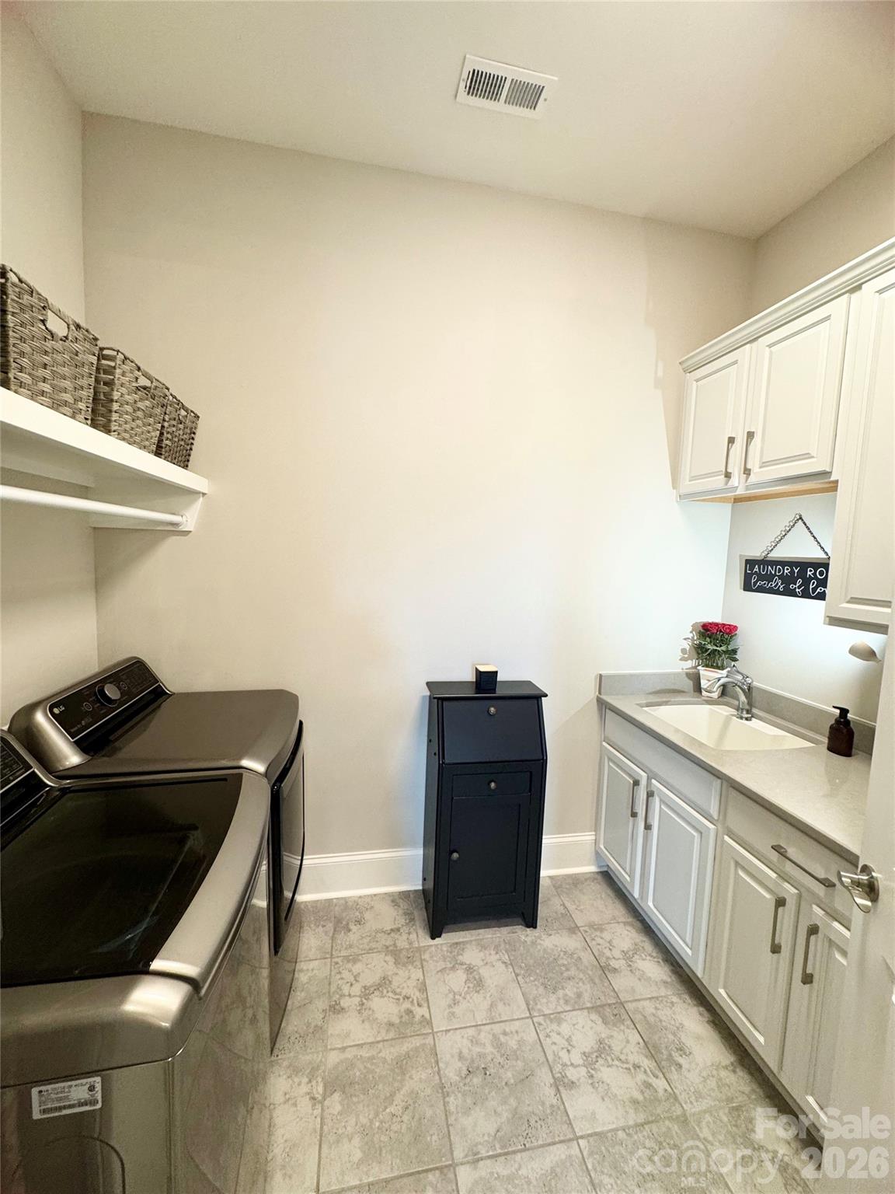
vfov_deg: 102.1
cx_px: 448
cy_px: 597
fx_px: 483
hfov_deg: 85.7
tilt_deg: -3.1
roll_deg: -0.9
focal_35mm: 14
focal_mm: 2.22
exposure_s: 1/60
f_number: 2.2
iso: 160
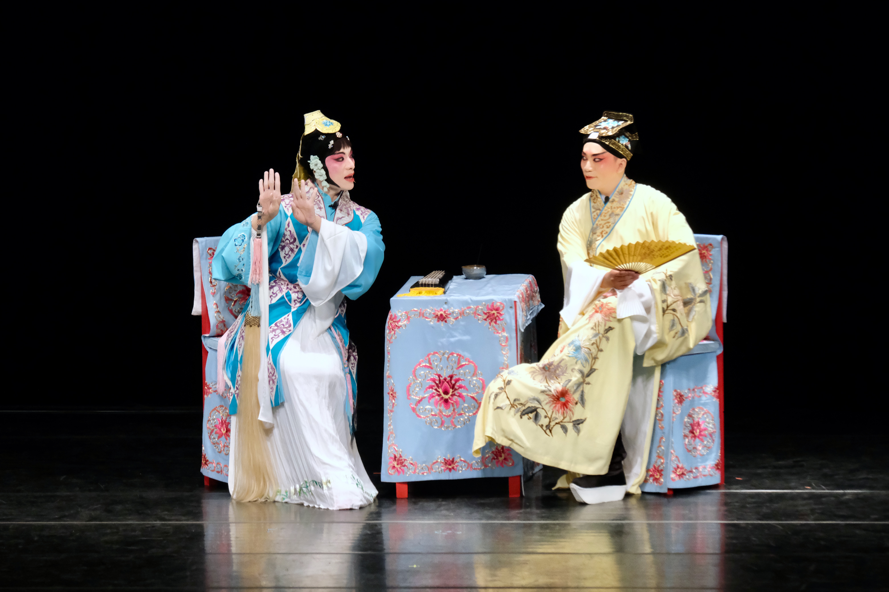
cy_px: 296
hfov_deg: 6.9
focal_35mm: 300
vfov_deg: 4.6
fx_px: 7408
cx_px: 444
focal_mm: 200
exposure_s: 1/250
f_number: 11
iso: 6400
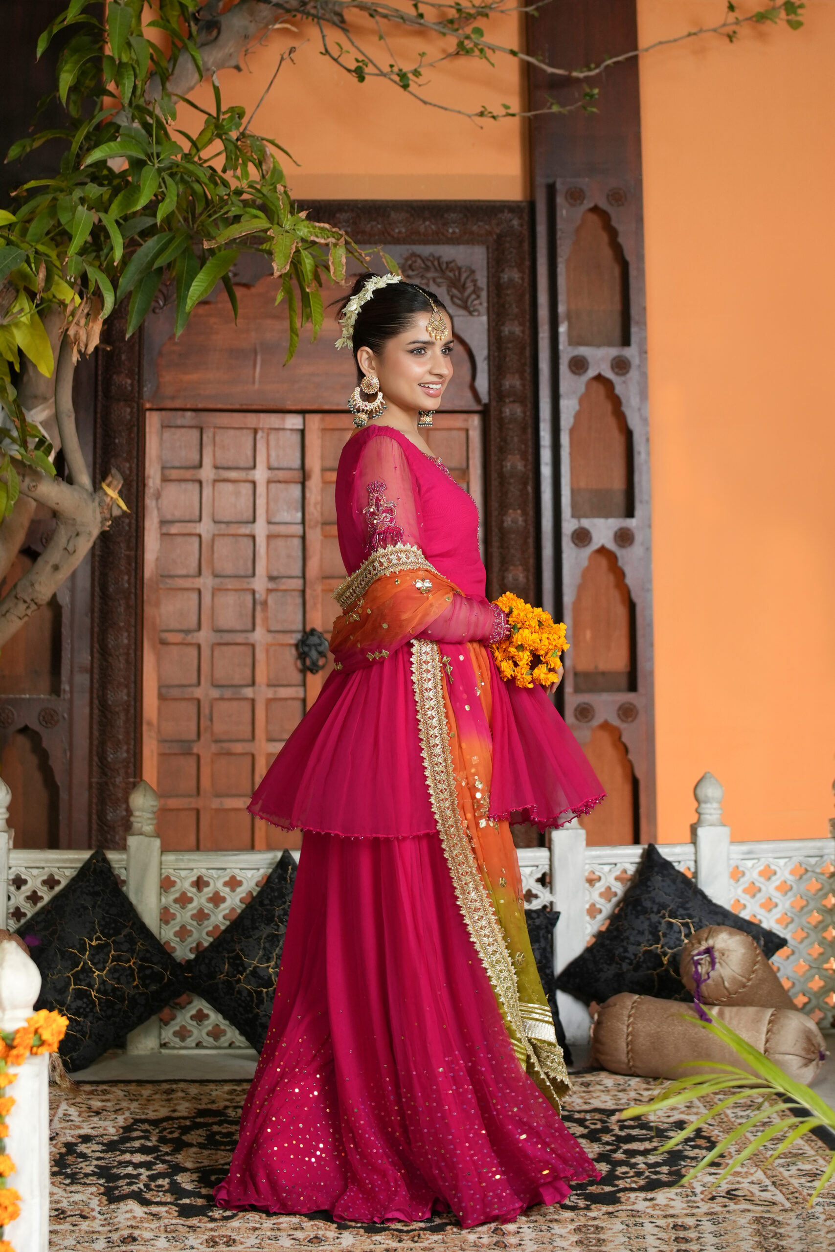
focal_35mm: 35
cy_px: 626
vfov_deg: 54.4
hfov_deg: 37.9
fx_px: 1217
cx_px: 418
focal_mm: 35
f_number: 2.8
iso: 500
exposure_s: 1/125
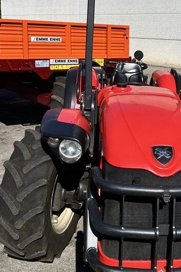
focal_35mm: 52
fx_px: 392
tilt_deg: -9.4
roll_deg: -2.1
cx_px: 153
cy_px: 101
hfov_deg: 25.4
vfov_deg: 38.0
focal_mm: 5.7
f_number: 1.5
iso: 50
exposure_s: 1/6579
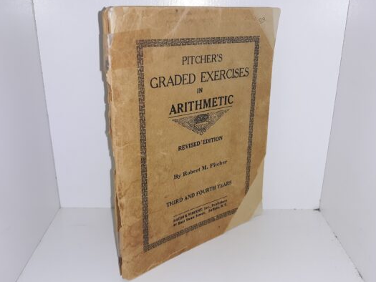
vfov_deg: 44.2
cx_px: 189
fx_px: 348
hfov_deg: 56.8
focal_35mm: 32
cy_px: 141
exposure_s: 1/172
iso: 40
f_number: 1.7
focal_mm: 3.7
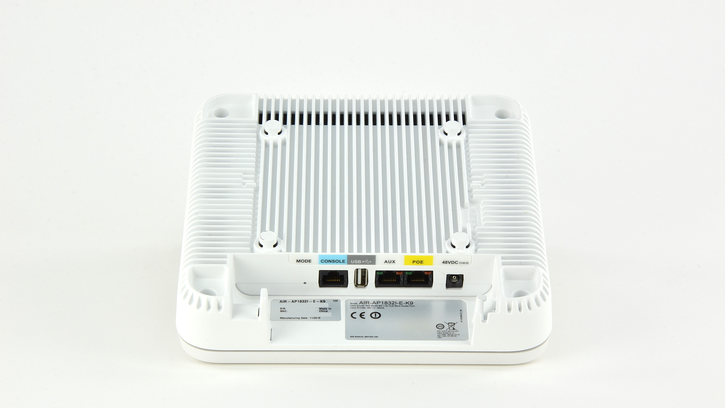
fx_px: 2115
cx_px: 362
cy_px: 237
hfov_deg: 19.5
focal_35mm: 110
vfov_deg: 11.0
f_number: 22
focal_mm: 70
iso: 100
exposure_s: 1/3
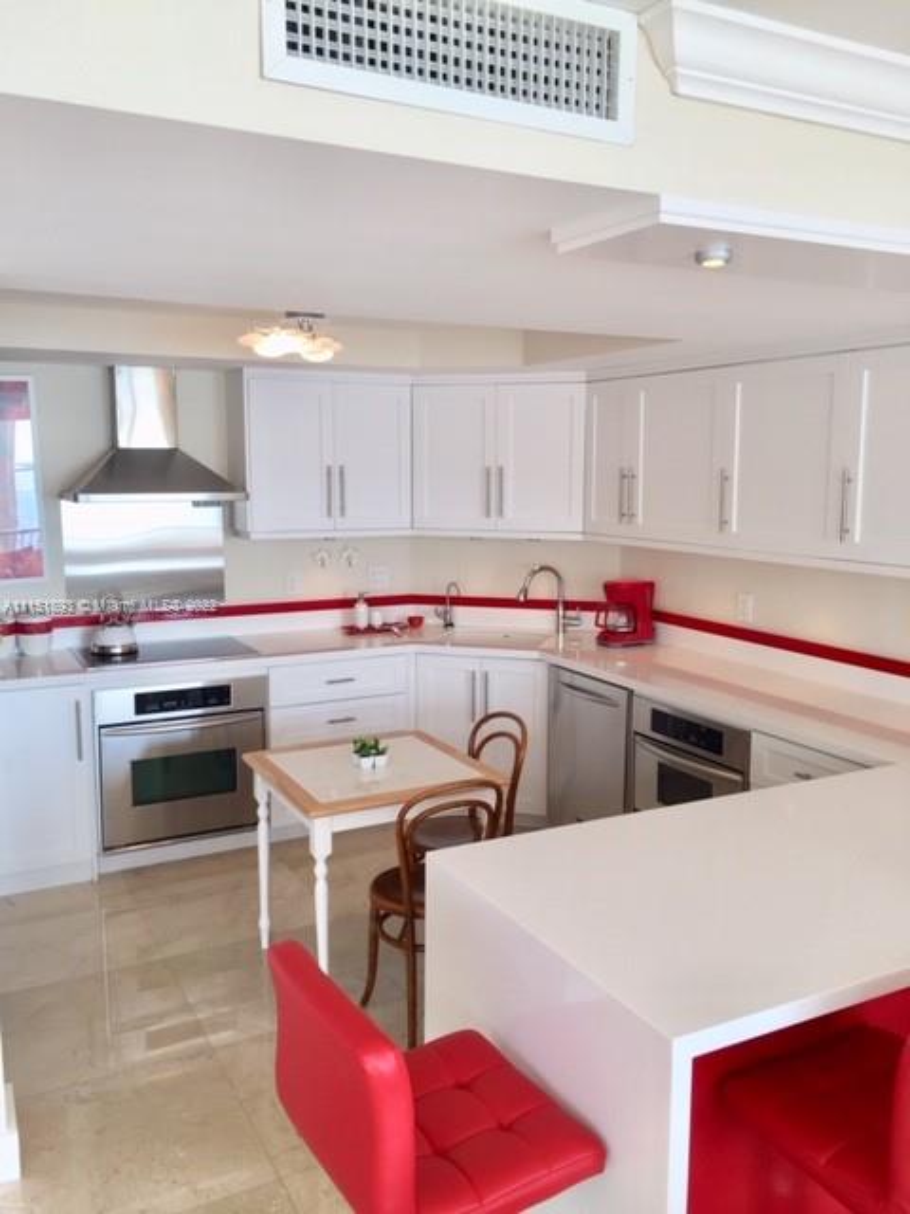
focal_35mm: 29
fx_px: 1016
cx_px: 455
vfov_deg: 61.7
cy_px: 607
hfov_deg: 48.2
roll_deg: -0.7
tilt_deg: -5.6
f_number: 2.2
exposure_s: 1/120
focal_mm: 4.15
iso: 32
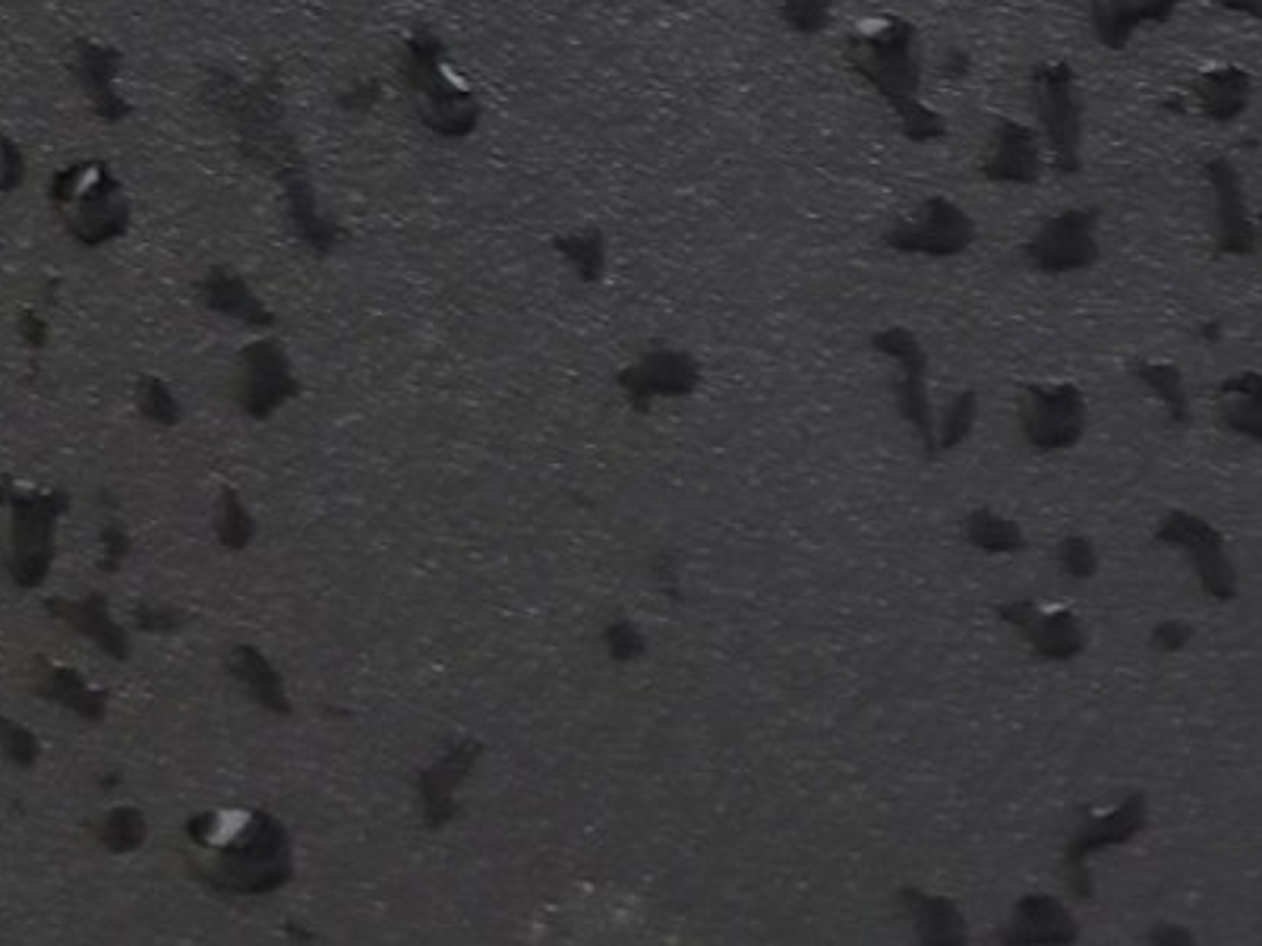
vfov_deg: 12.2
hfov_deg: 13.1
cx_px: 2881
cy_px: -60
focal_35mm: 120
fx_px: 4375
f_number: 1.8
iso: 100
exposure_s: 1/60
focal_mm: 7
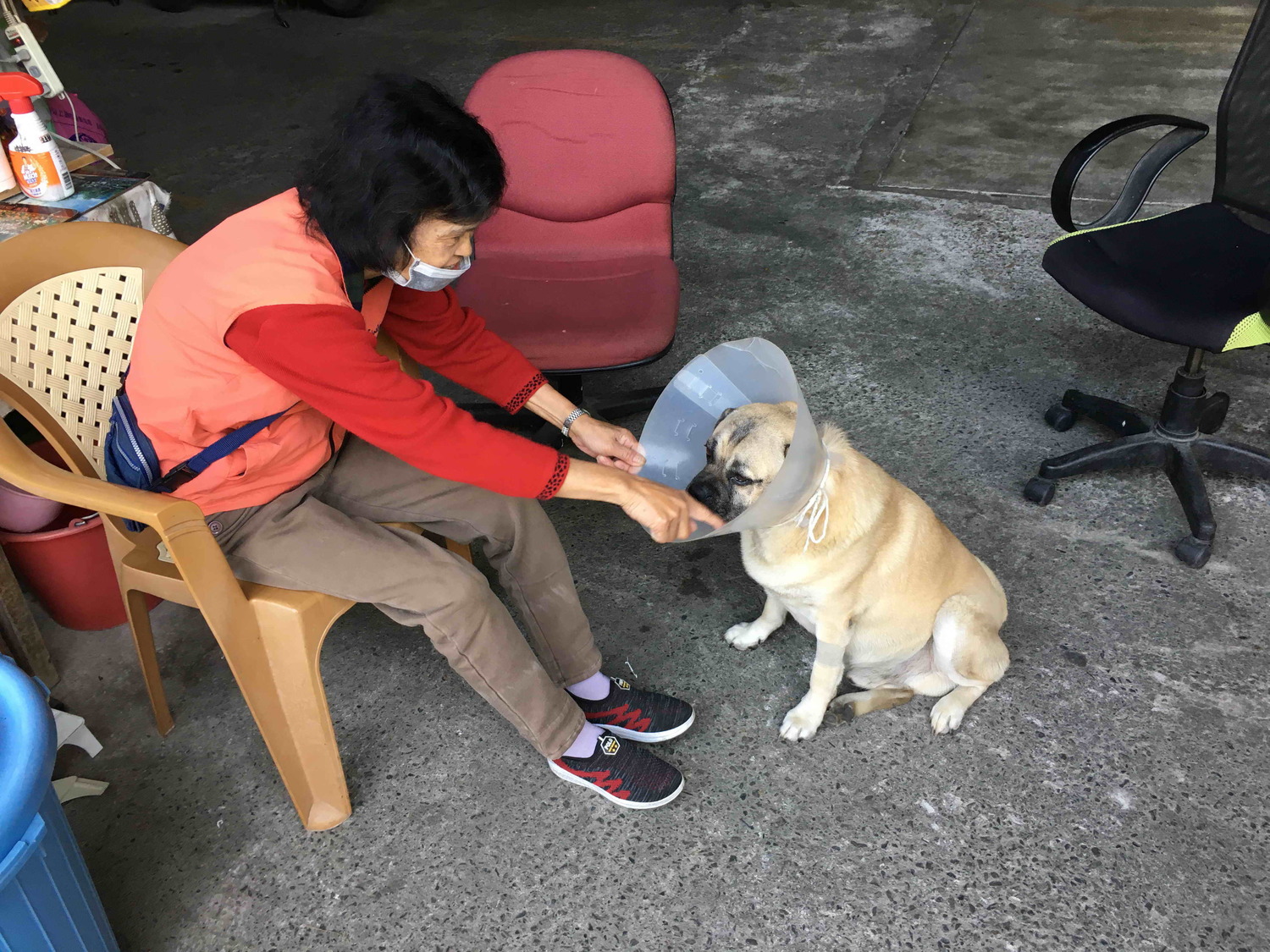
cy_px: 476
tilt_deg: -33.8
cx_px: 635
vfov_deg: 48.2
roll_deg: +3.3
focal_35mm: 29
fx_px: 1064
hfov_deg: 61.7
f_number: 2.2
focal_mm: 4.15
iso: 25
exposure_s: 1/40
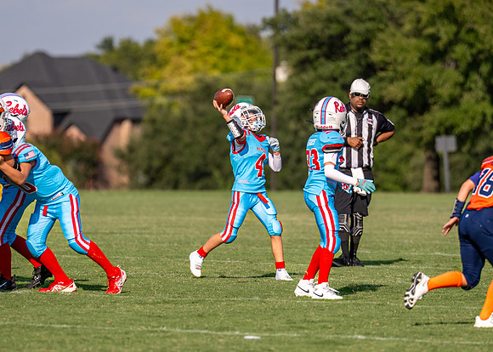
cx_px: 234
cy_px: 181
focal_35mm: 360
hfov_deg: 5.6
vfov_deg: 4.0
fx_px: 5039
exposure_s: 1/5000
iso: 160
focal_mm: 200
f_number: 2.8
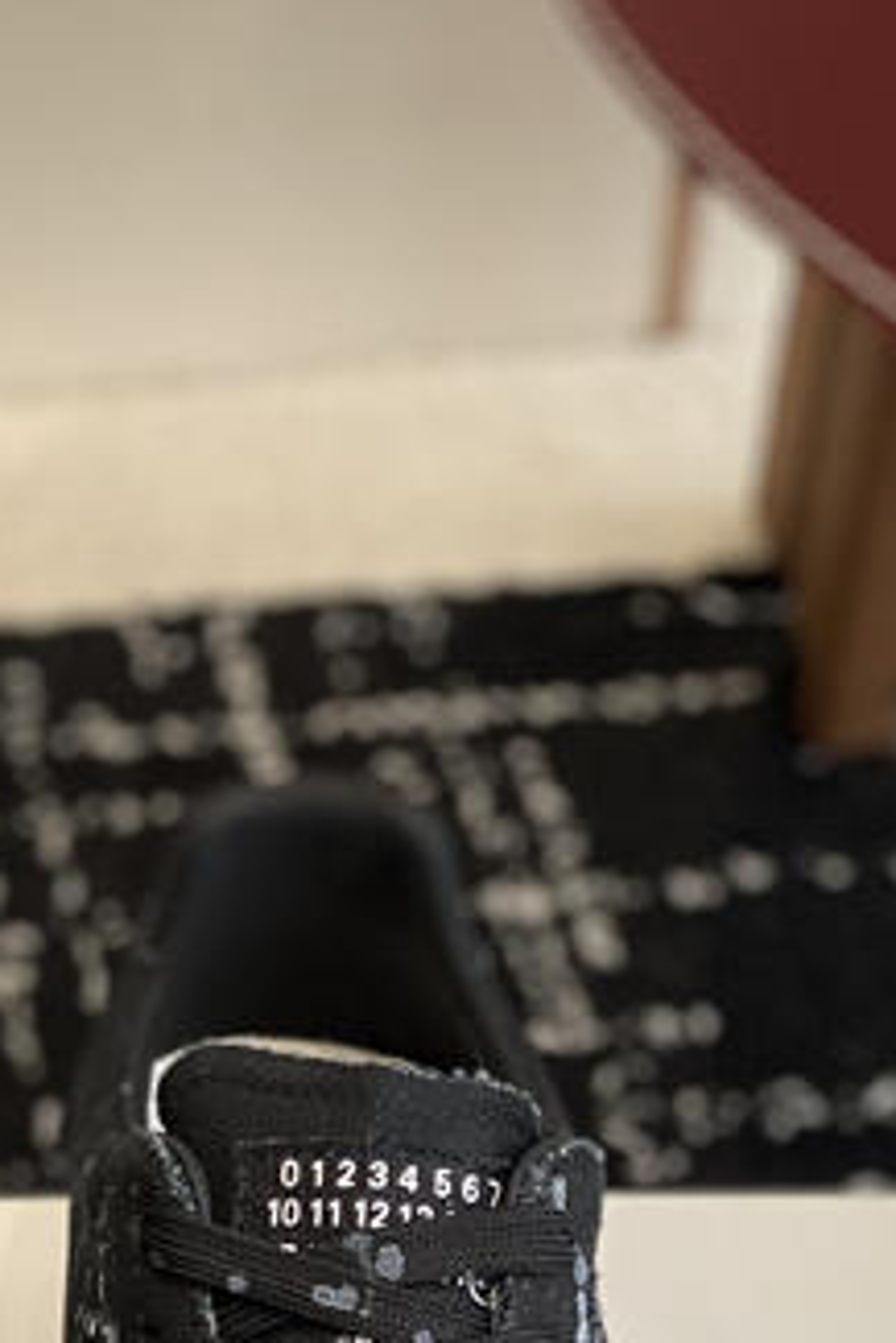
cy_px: 1483
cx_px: -33
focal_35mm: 144
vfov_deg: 13.9
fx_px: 5370
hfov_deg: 9.5
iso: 32
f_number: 2
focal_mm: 6
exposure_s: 1/122
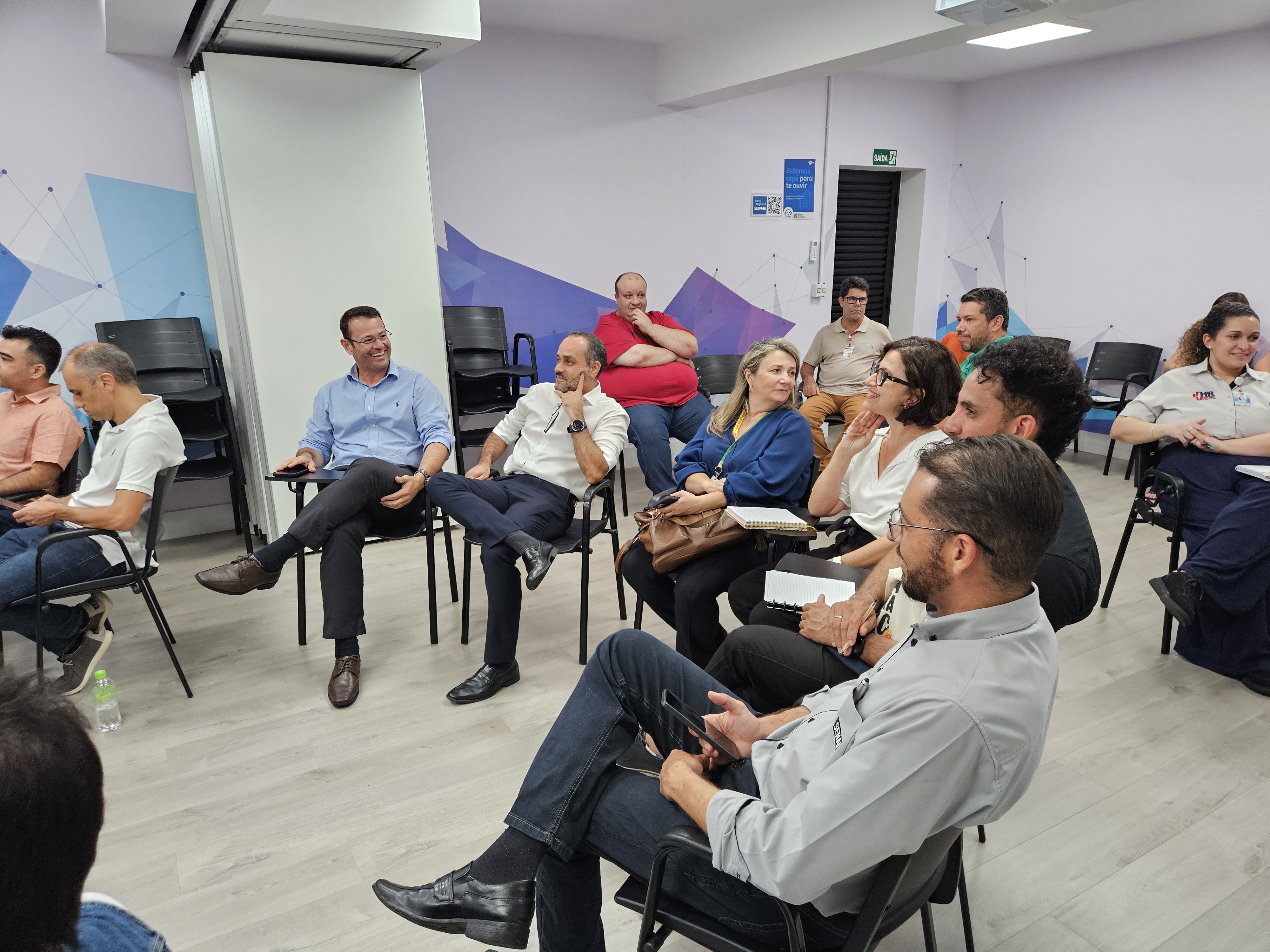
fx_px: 844
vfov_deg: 58.9
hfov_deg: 73.9
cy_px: 476
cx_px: 635
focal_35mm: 23
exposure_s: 1/120
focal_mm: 5.4
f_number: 1.8
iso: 250
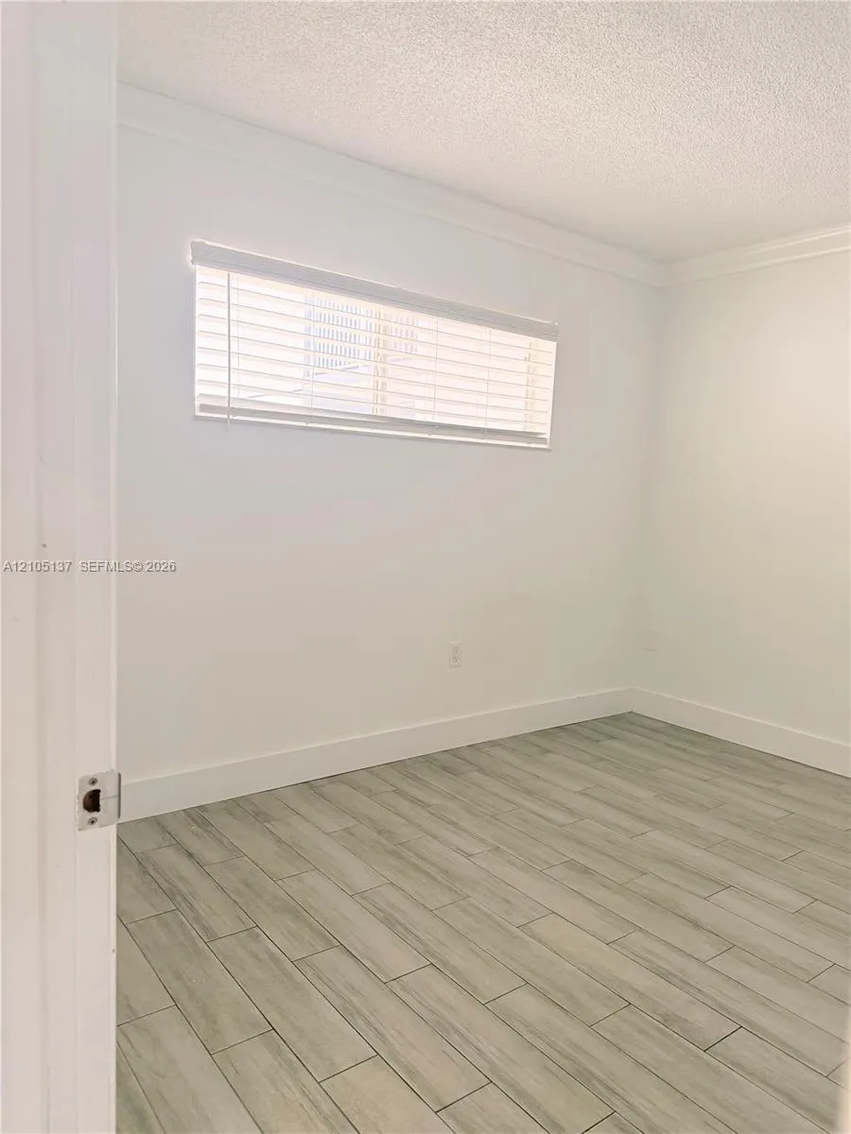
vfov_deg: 71.6
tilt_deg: -7.1
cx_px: 426
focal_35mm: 24
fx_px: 787
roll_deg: -3.0
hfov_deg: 56.8
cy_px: 567
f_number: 1.78
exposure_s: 1/152
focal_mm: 6.76
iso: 200
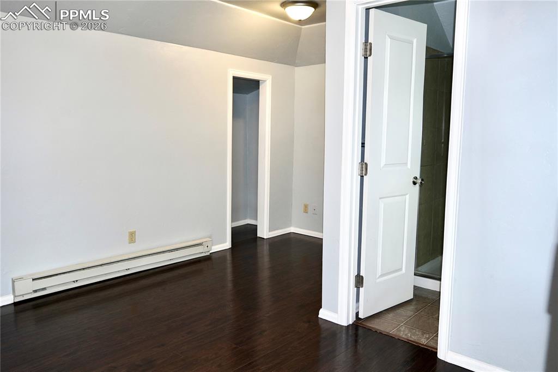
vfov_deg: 47.9
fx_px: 418
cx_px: 279
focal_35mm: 27
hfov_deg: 67.4
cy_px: 186
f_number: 4
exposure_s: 1/40
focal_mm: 18
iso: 320
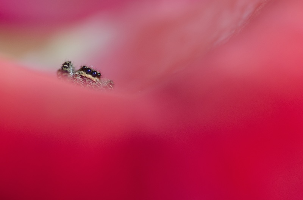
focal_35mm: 135
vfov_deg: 10.1
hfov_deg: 15.2
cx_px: 152
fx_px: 1133
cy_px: 100
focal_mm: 90
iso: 500
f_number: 5.6
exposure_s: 1/25
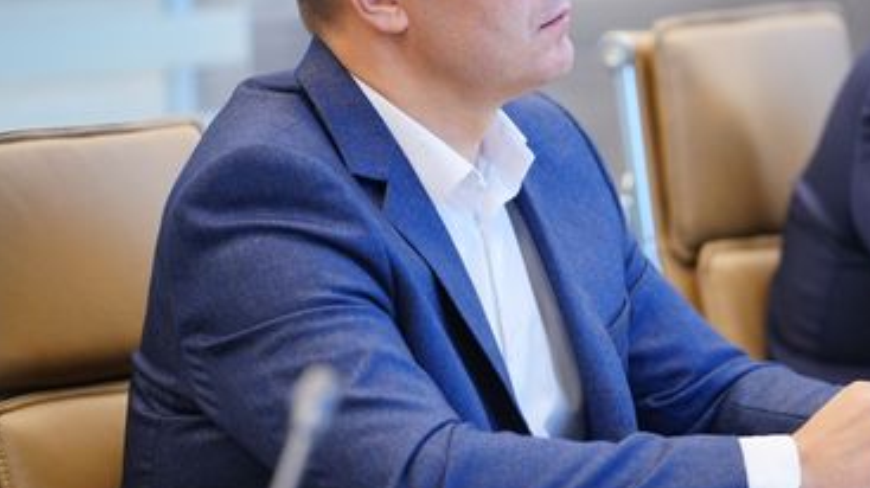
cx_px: 516
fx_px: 9200
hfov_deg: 5.4
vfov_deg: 3.0
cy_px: 166
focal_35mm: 399
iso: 1250
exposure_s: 1/125
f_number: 2.8
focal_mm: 200
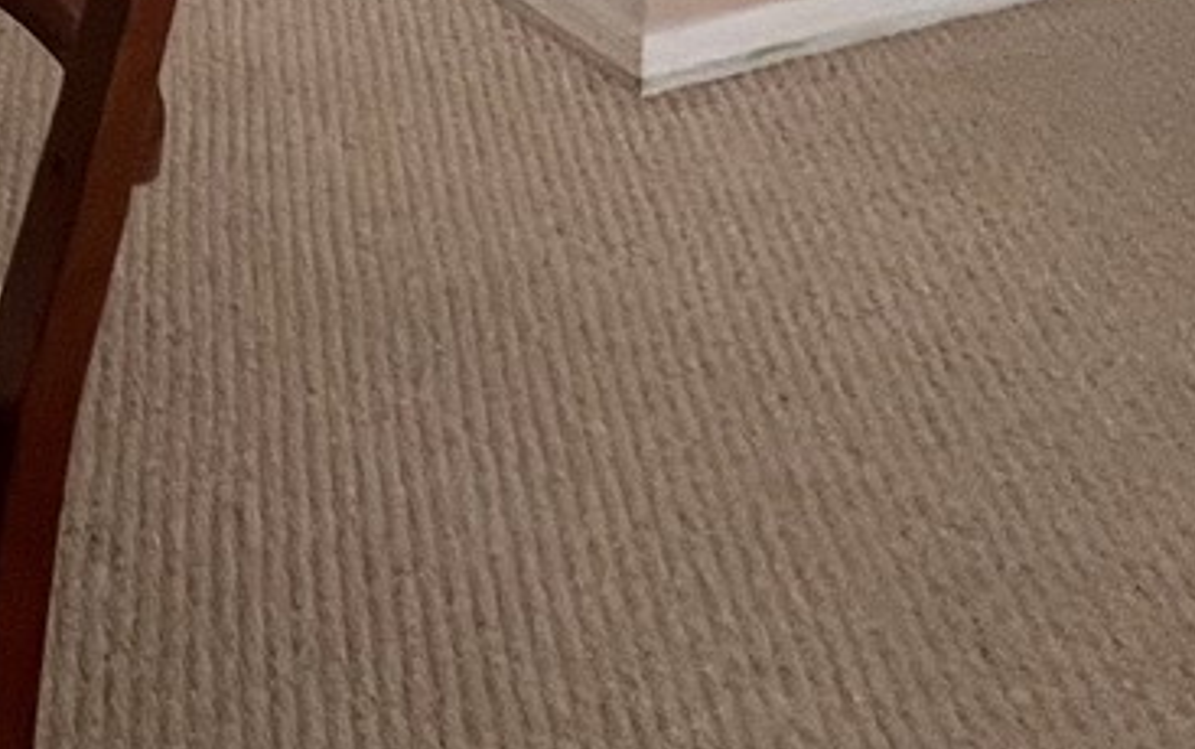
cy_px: -909
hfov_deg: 25.6
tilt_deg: -5.9
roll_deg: -0.3
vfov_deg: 15.4
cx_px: -589
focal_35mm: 60
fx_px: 1956
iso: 160
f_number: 1.8
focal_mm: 1.57
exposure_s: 1/120
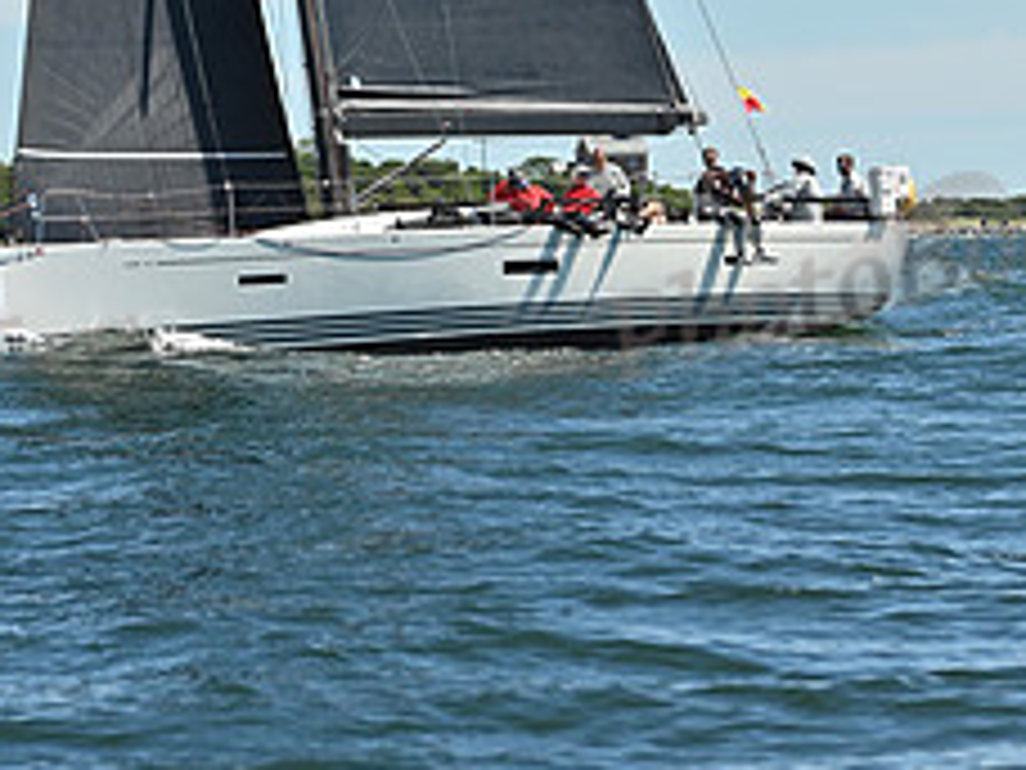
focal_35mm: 257
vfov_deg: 5.7
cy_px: -360
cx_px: 376
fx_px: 7617
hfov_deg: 7.7
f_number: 5.6
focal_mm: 105
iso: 320
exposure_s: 1/3200
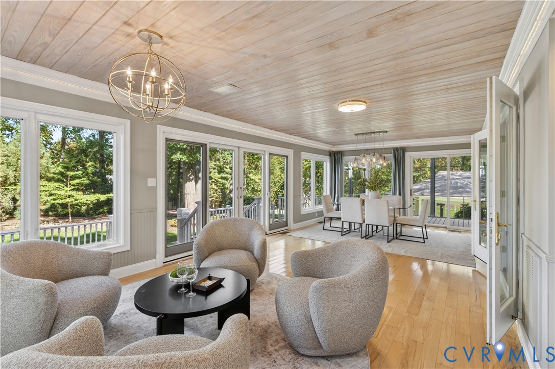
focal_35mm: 16
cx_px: 278
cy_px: 184
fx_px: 246
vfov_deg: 73.7
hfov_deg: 96.8
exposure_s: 1/15
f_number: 9
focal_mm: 16
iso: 1250
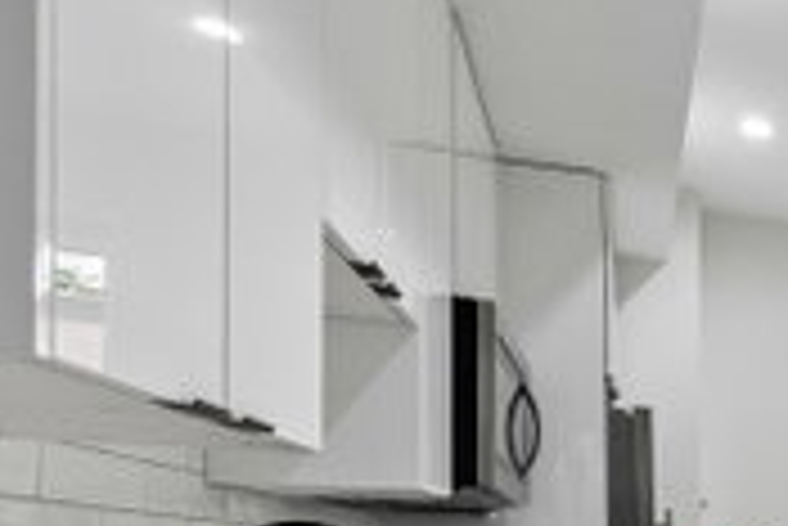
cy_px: 589
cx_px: 1033
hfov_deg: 33.7
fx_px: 898
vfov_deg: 29.3
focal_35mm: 41
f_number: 5.6
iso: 400
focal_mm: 10
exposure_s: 1/80
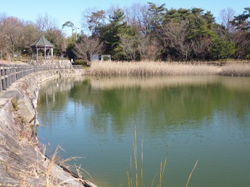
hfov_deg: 47.9
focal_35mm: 39
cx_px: 120
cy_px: 86
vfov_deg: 36.7
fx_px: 281
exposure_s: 1/500
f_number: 3.3
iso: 100
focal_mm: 6.3
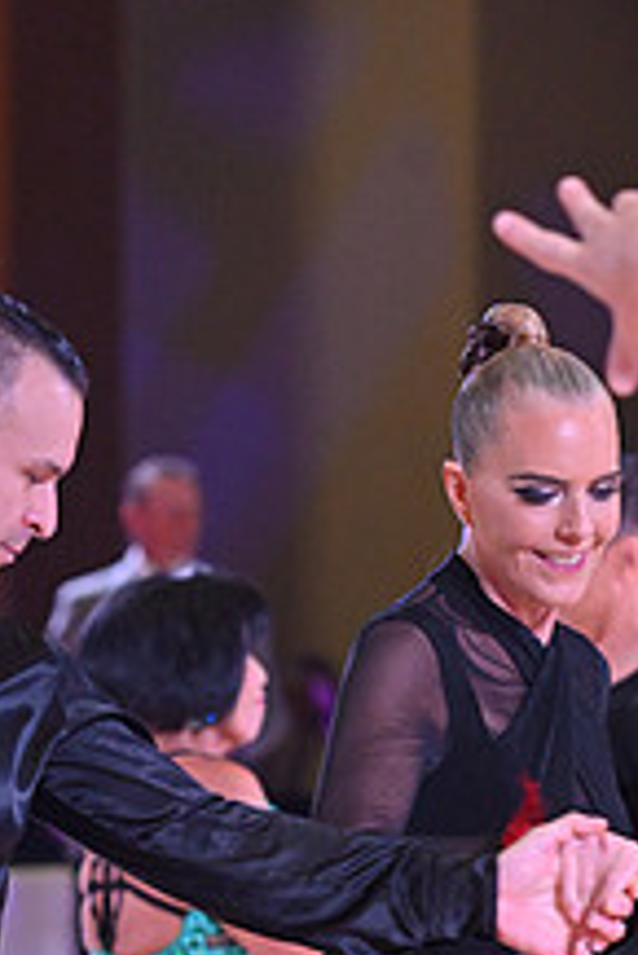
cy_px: 1219
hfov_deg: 3.6
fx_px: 10271
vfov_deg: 5.3
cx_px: 275
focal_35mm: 387
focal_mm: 145
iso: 4000
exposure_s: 1/400
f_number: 5
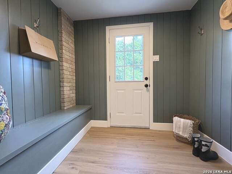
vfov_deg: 85.7
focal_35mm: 14
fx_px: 94
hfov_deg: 102.1
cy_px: 87
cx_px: 116
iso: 125
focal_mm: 2.22
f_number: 2.2
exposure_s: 1/60
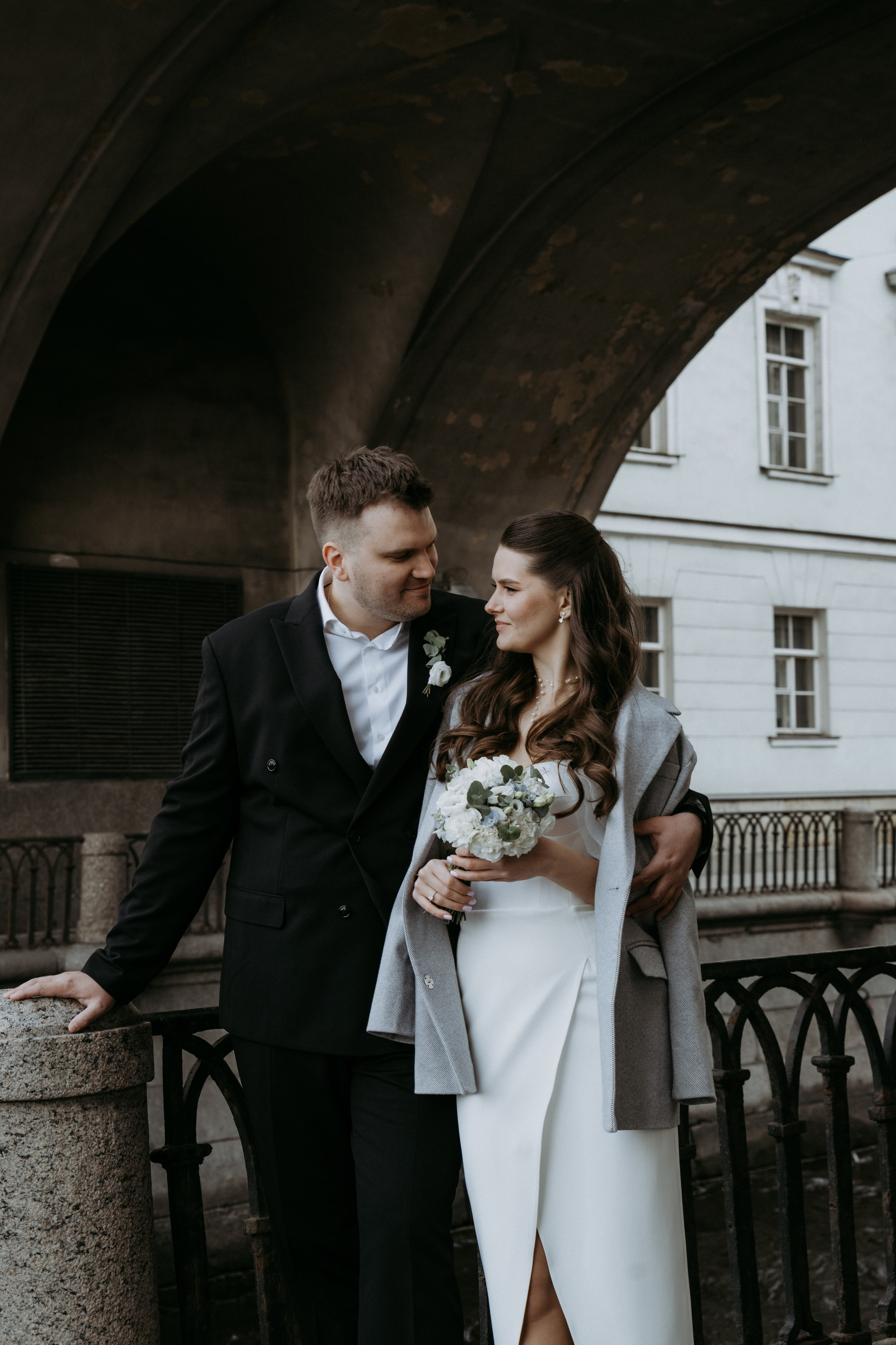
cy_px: 676
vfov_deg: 37.5
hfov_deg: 25.5
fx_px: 1979
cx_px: 450
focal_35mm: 53
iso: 100
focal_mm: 52
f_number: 6.3
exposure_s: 1/125
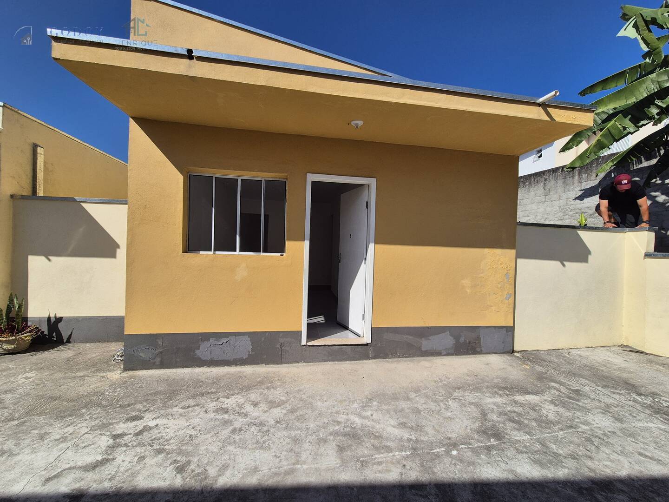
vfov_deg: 89.9
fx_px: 251
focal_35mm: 13
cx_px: 334
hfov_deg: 106.2
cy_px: 251
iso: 50
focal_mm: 2.2
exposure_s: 1/3824
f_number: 2.2
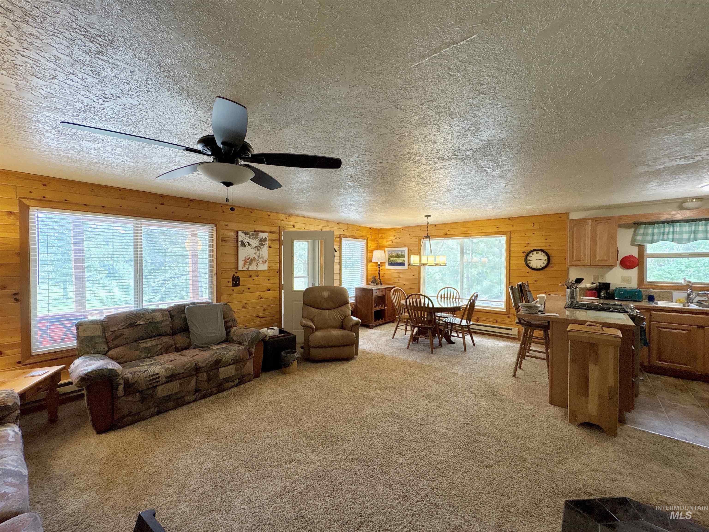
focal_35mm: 14
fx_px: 287
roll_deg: +0.4
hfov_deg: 102.1
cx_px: 354
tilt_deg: -0.9
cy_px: 266
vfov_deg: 85.7
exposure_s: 1/120
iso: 200
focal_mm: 2.22
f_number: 2.2
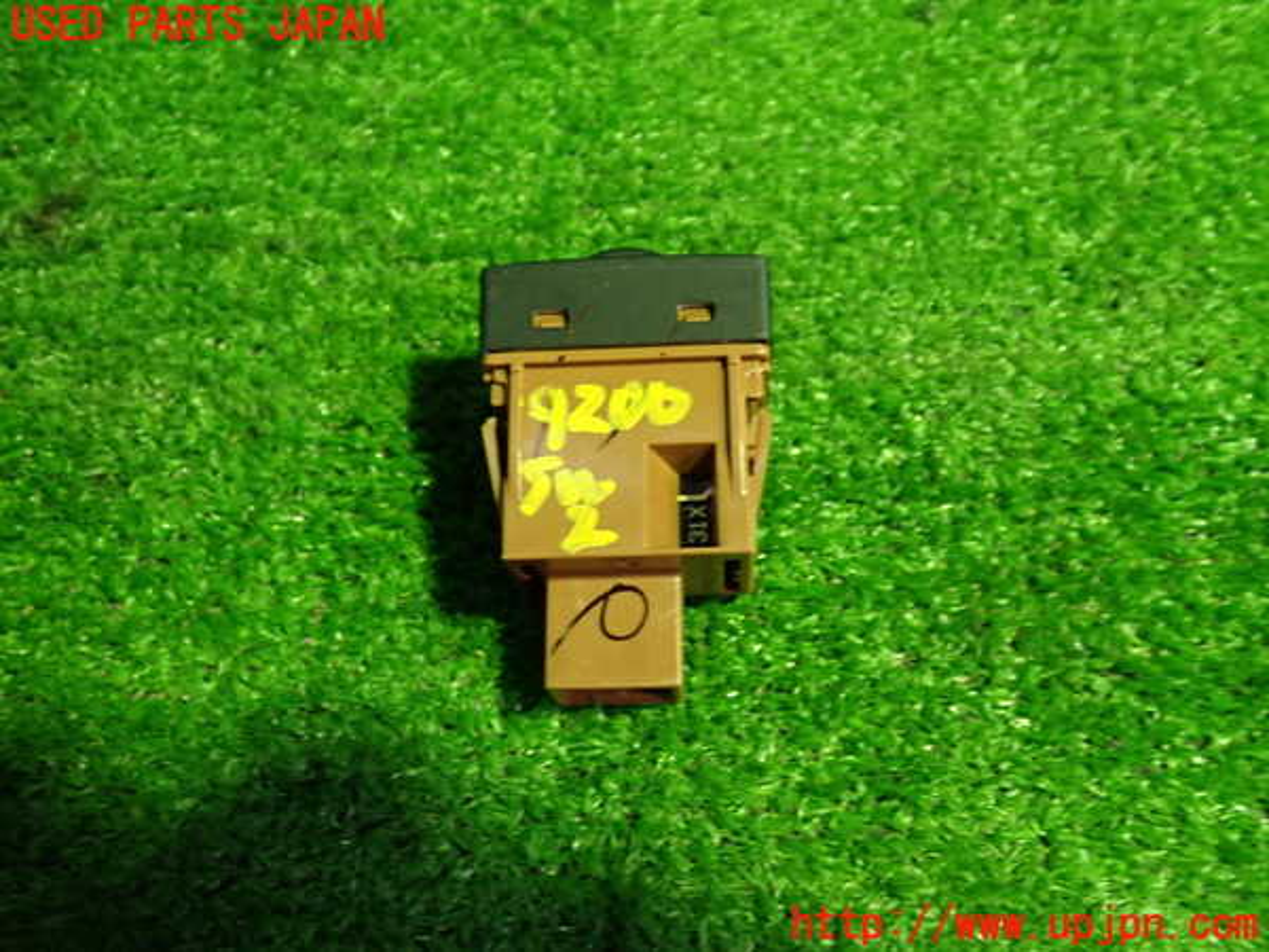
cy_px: 476
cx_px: 634
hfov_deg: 51.4
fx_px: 1320
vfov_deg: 39.7
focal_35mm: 36
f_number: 2.5
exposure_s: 1/40
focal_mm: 6.37
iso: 400
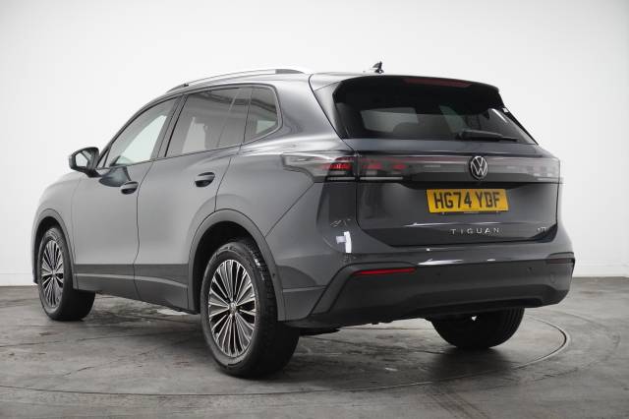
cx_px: 314
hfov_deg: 36.0
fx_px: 969
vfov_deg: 24.4
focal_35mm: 56
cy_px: 210
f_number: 5.6
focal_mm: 37
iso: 4000
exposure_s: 1/200
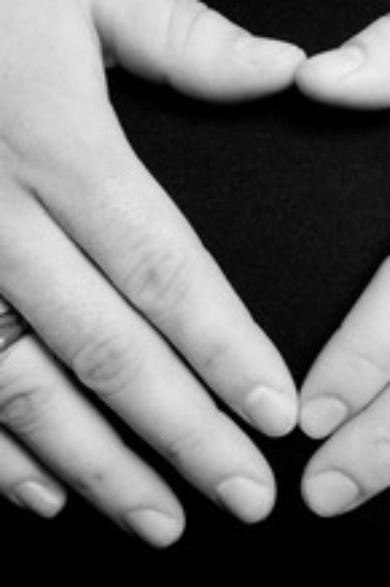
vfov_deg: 30.5
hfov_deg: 20.4
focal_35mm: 66
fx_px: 1074
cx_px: 296
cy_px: 253
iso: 250
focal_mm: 24
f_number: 2.8
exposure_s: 1/125
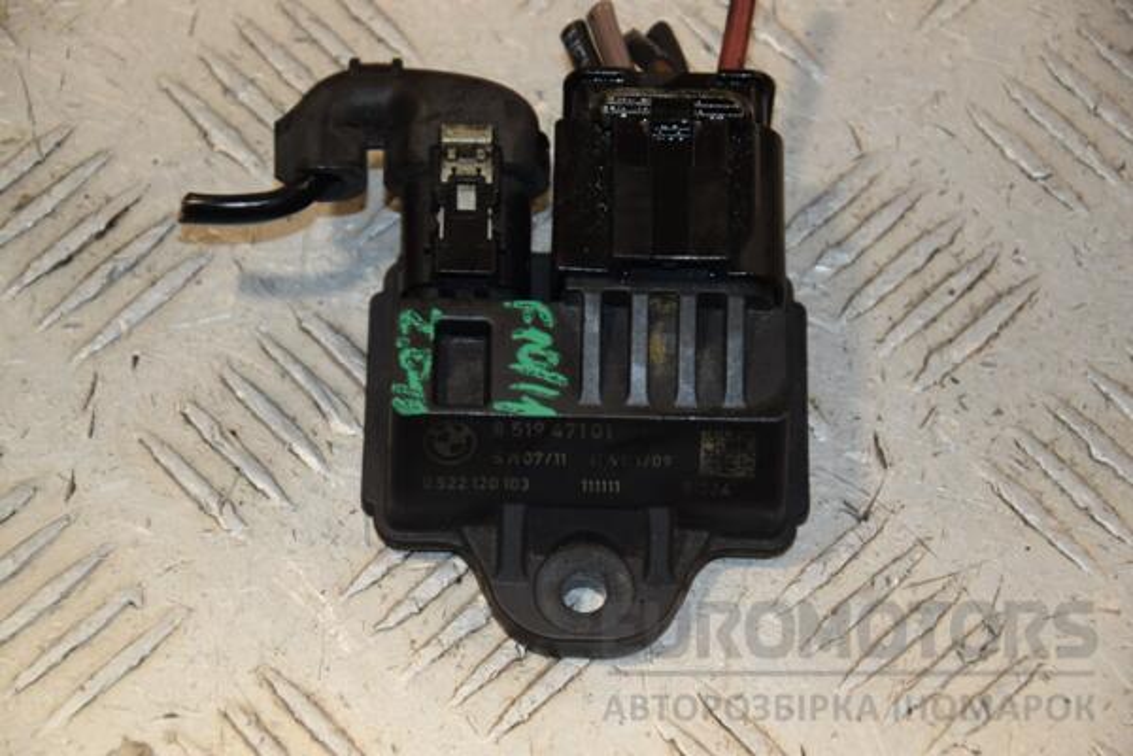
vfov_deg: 9.3
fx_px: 4626
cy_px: 378
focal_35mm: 147
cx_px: 566
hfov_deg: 14.0
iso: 800
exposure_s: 1/200
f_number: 6.3
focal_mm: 98
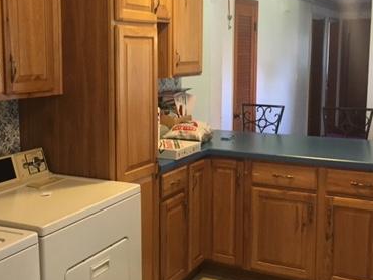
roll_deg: +1.3
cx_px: 140
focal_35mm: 50
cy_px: 130
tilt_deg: -6.8
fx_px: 539
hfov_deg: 38.0
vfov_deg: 29.1
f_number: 2.2
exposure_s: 1/30
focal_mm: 4.15
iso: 250
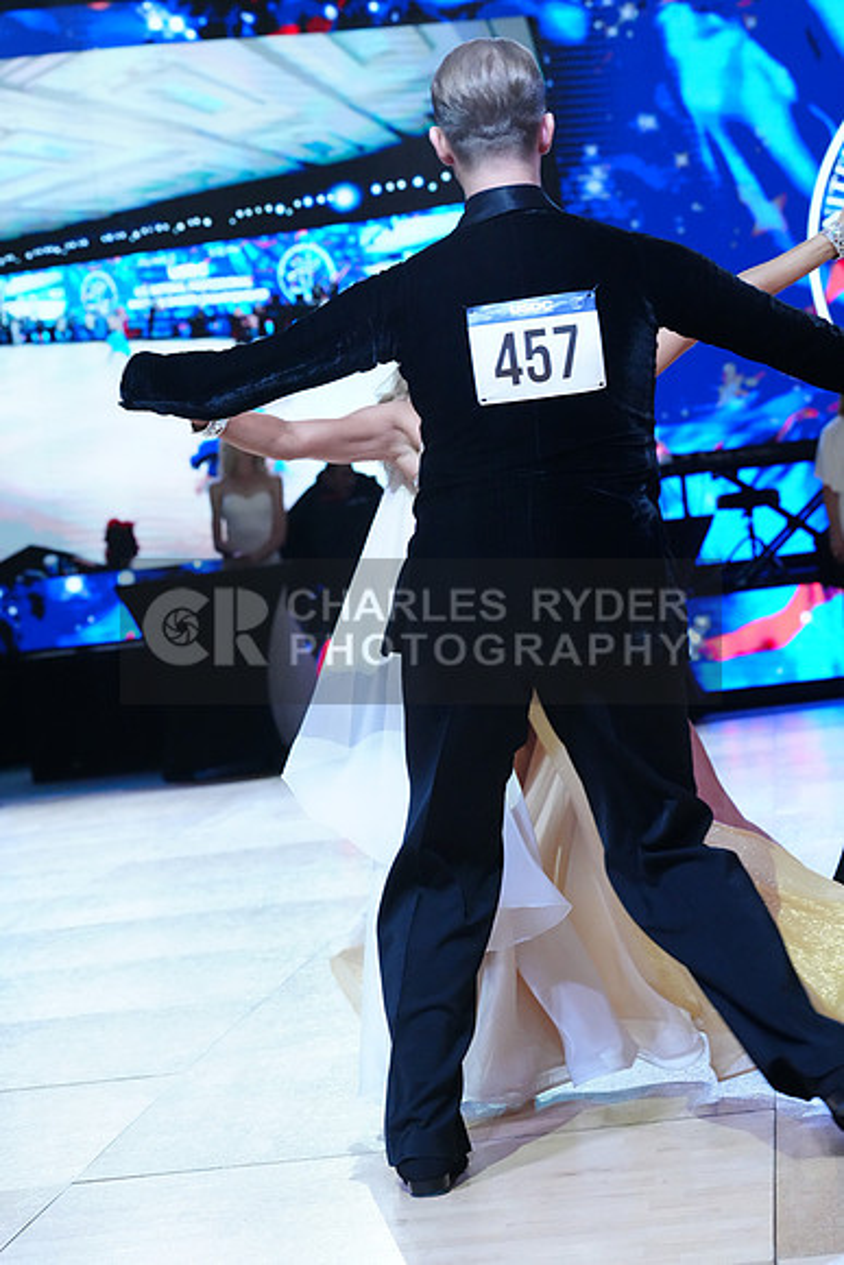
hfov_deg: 14.4
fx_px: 3339
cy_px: 632
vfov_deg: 21.5
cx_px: 422
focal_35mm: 95
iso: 6400
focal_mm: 95
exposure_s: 1/400
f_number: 6.3
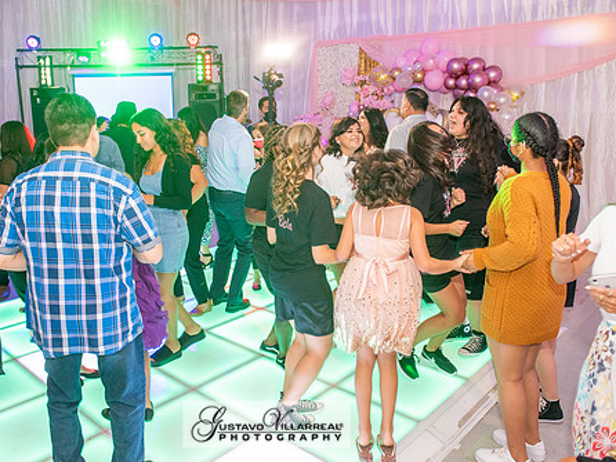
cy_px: 210
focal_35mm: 30
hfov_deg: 59.7
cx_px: 267
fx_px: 534
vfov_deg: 46.8
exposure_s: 1/60
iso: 1250
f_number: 4
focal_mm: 24
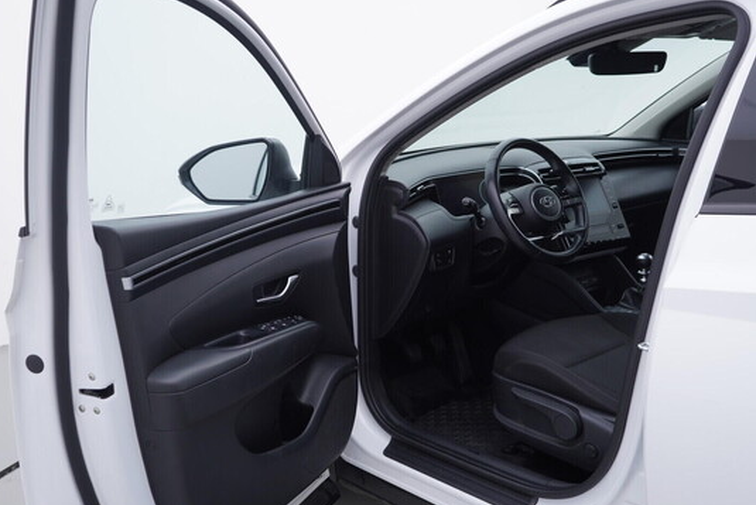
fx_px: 777
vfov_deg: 36.0
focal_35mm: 37
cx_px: 369
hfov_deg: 51.9
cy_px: 252
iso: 125
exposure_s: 1/60
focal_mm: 24
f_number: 3.5
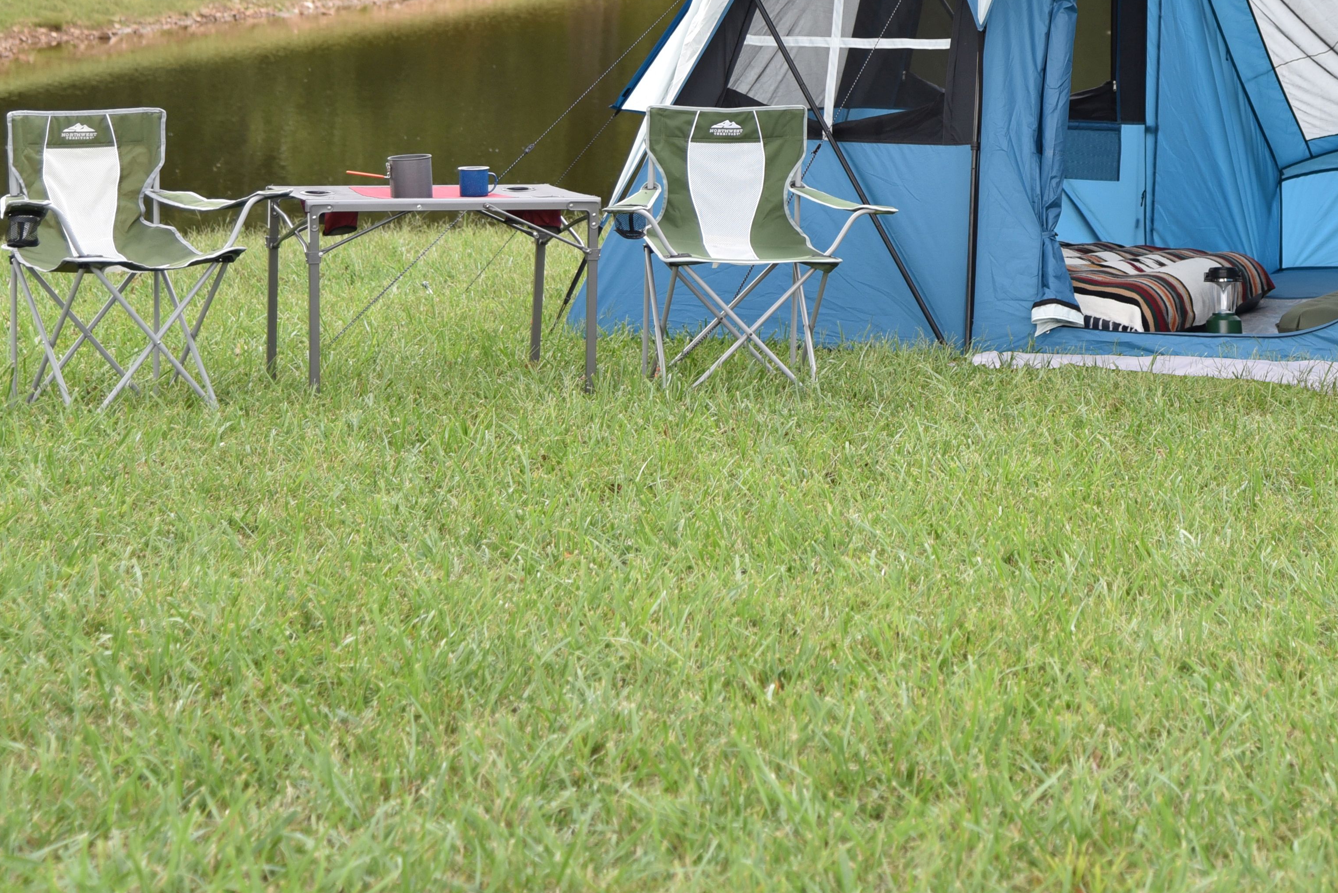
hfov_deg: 17.8
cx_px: 1011
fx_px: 4238
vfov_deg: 11.9
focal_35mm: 114
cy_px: 19
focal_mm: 58
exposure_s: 1/200
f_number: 4
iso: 500
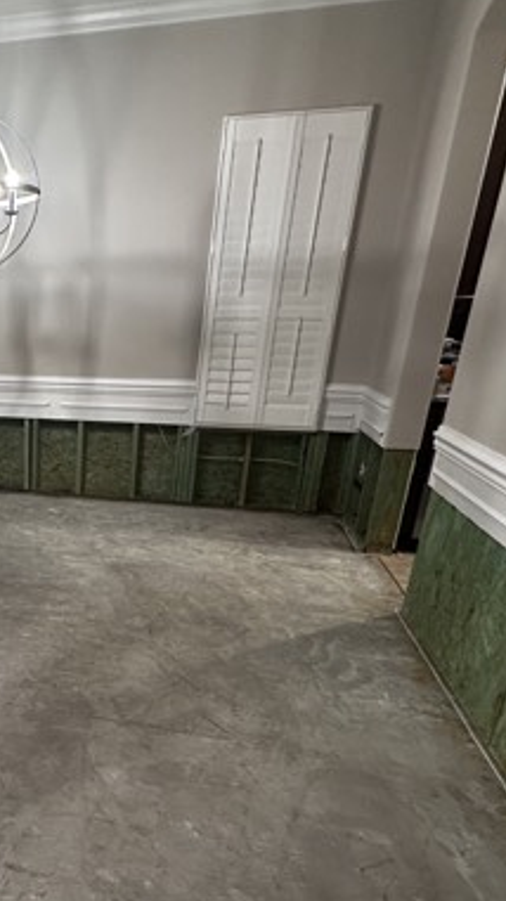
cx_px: -5
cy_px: 562
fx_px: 669
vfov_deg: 66.9
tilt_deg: -20.6
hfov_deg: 37.0
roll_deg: +0.1
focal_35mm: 28
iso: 500
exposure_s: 1/60
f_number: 2.2
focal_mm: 2.22
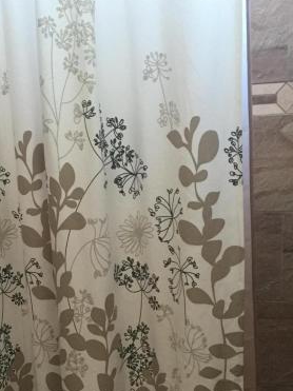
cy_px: 347
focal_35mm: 60
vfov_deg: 30.8
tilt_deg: -15.8
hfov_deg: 24.4
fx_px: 678
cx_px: 116
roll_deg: +2.7
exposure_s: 1/15
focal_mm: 4.15
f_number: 2.2
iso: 125
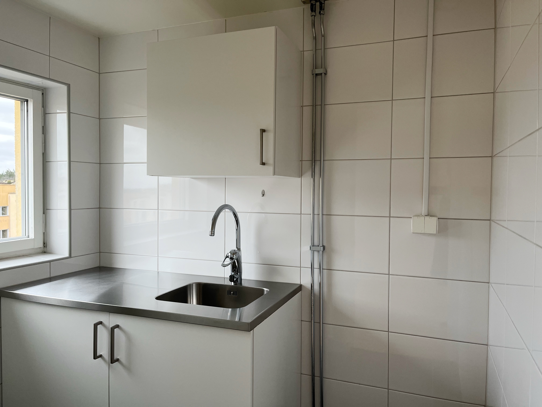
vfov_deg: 53.1
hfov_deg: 67.3
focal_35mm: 26
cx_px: 271
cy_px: 204
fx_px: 407
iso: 100
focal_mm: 5.1
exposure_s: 1/121
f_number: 1.6
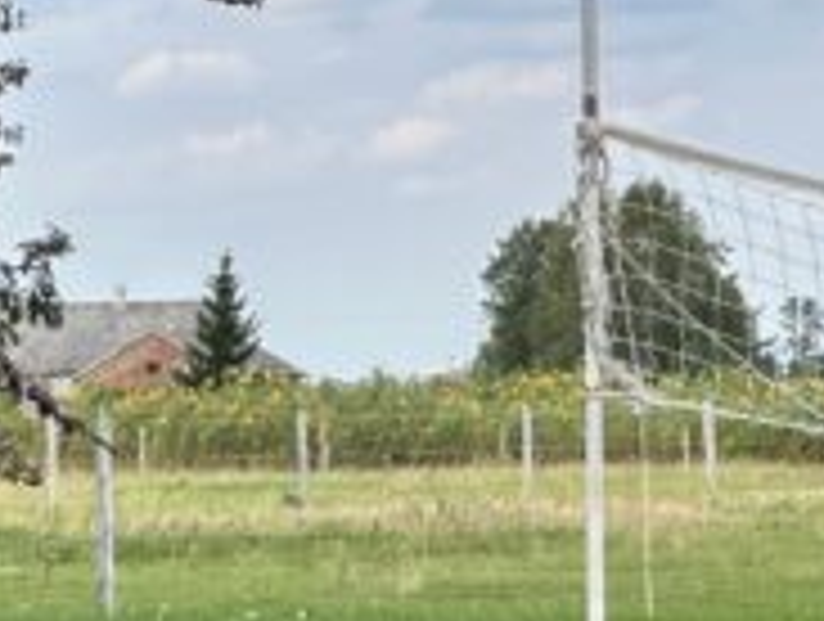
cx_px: 252
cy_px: 248
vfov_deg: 5.9
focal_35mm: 252
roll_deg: +1.5
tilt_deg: +2.5
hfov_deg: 7.8
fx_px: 6010
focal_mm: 9
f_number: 2.8
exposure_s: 1/280
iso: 25
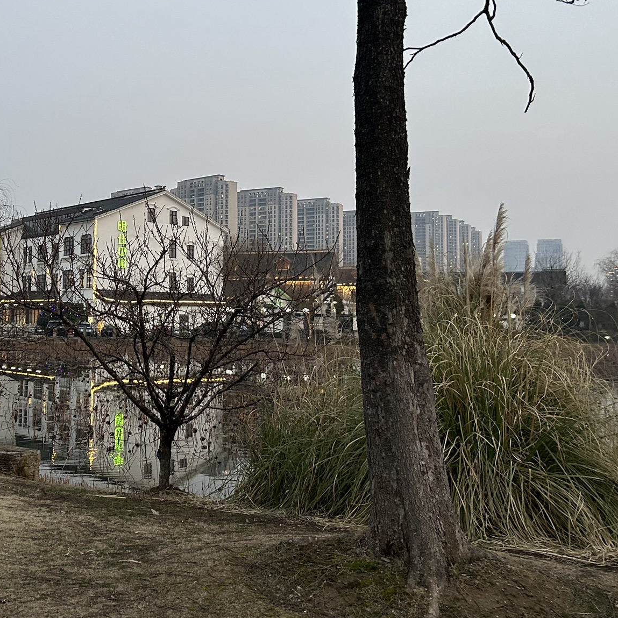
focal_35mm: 40
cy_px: 259
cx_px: 137
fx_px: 808
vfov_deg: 41.7
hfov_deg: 40.4
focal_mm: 5.7
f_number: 1.5
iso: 200
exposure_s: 1/60
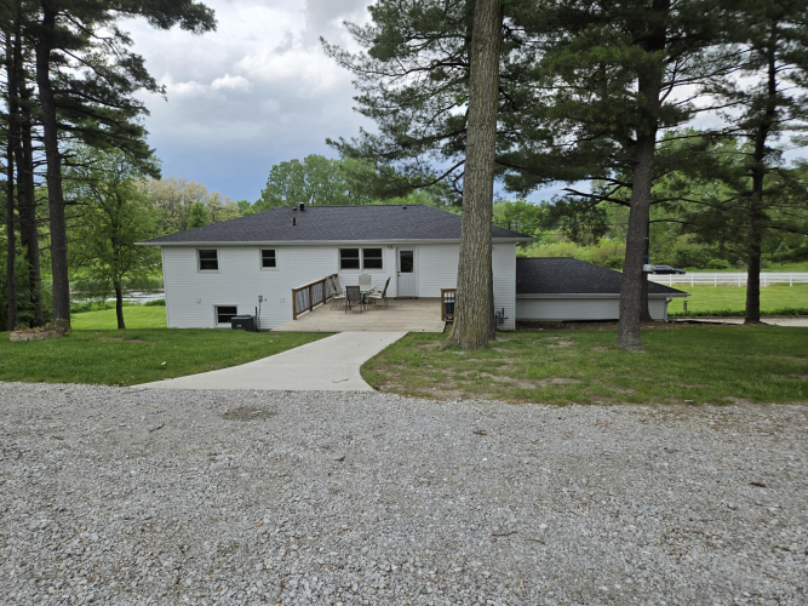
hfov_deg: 73.9
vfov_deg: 58.9
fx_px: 537
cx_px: 404
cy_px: 303
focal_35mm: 23
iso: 25
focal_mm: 5.4
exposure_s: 1/1369
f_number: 1.8
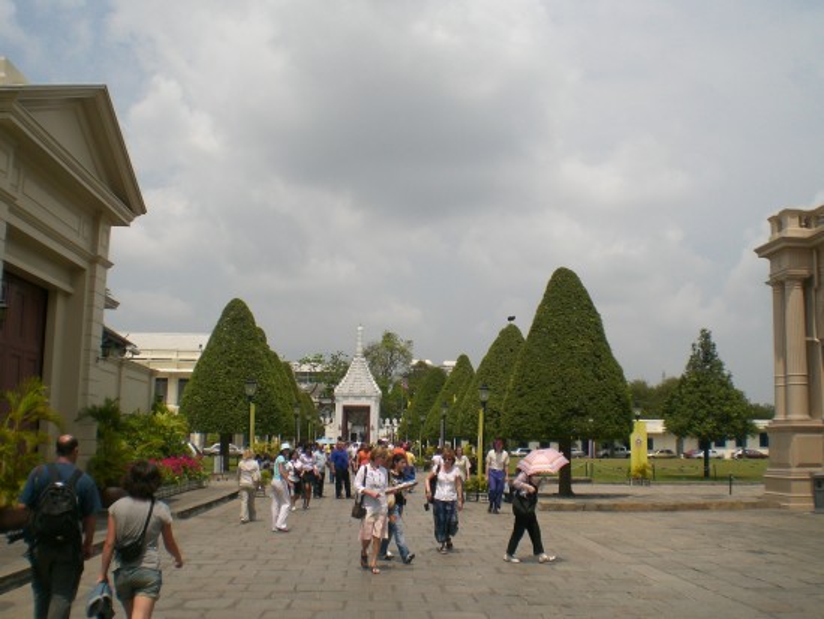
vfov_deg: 37.7
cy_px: 310
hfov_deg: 49.0
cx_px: 412
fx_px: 905
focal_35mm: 38
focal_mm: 6.3
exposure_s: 1/800
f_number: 4.4
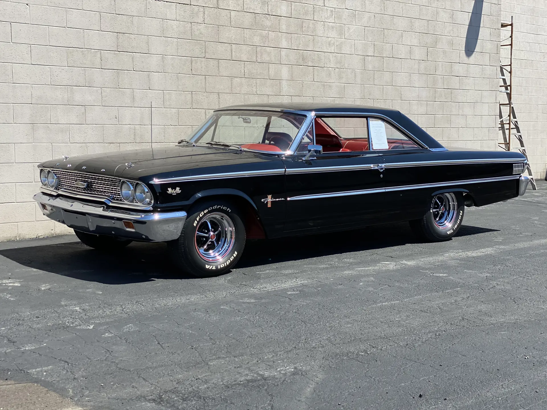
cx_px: 274
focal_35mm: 52
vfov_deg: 28.0
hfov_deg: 36.8
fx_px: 822
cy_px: 205
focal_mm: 6
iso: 20
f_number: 2
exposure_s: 1/1199
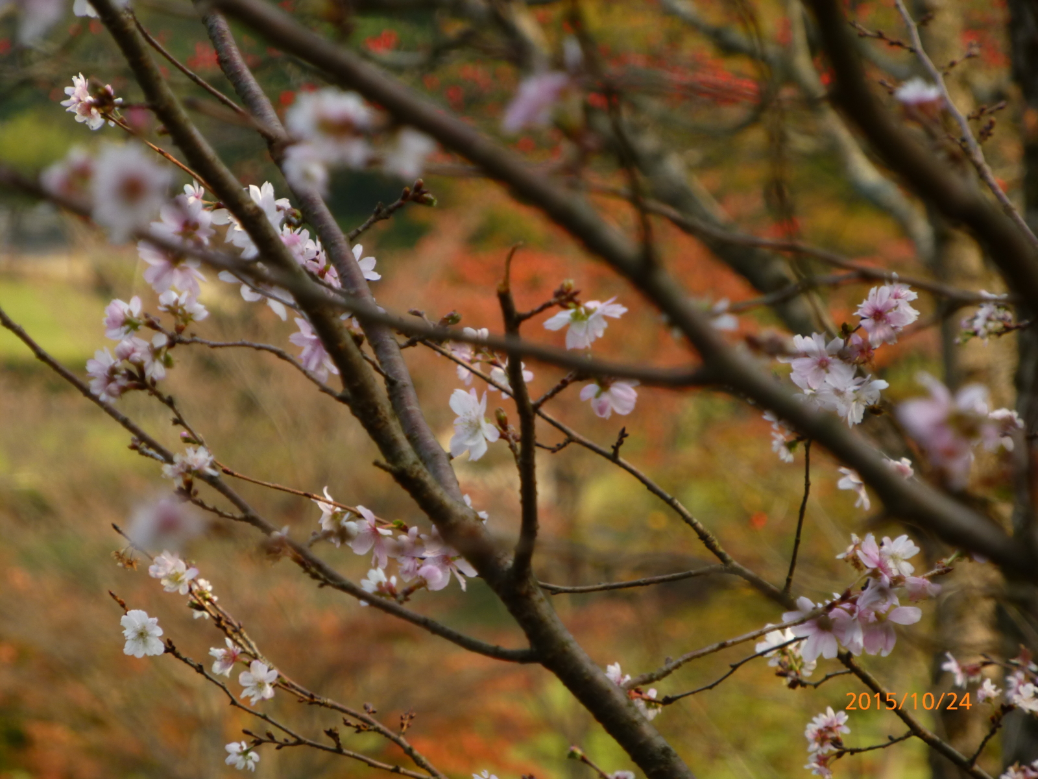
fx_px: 8666
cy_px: 390
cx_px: 519
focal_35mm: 289
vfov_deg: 5.1
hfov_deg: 6.9
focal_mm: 51.5
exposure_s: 1/125
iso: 100
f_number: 5.9
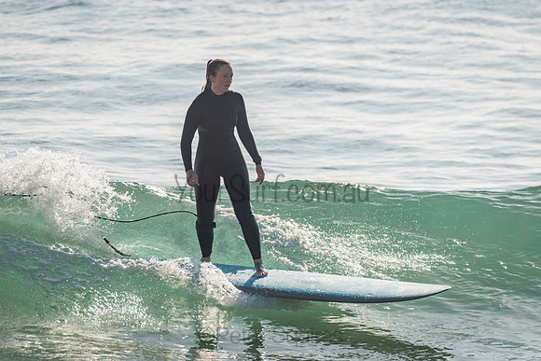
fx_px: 7515
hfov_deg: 4.1
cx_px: 270
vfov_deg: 2.8
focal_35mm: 500
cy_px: 180
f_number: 5.6
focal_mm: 500
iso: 100
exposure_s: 1/2000
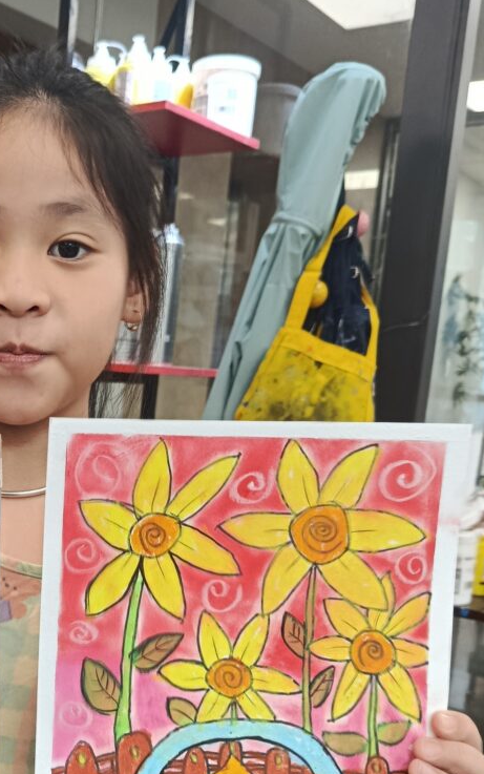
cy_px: 528
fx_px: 970
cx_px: -7
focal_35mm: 46
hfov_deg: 26.4
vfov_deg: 42.8
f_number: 1.7
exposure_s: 1/100
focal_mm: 5.24
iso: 633
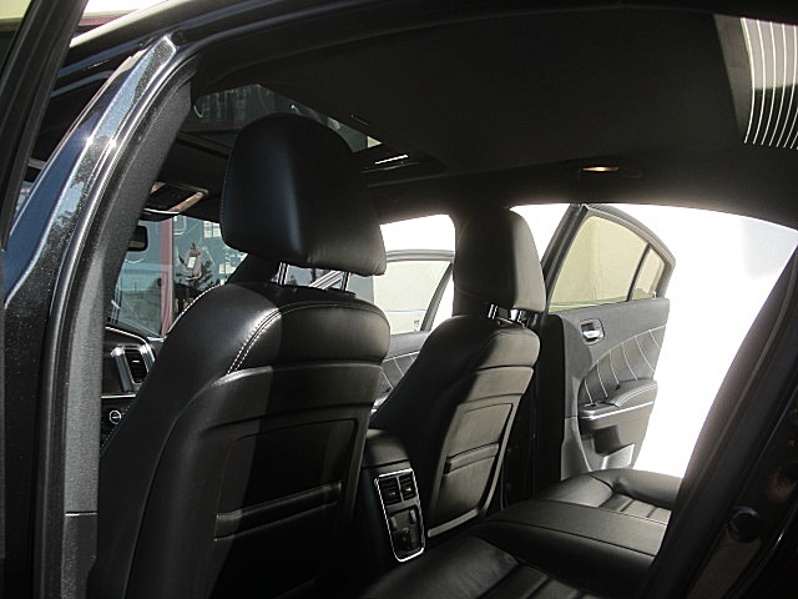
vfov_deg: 39.7
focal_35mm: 36
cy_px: 300
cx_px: 399
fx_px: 830
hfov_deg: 51.4
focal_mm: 6.3
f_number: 2.8
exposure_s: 1/250
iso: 50
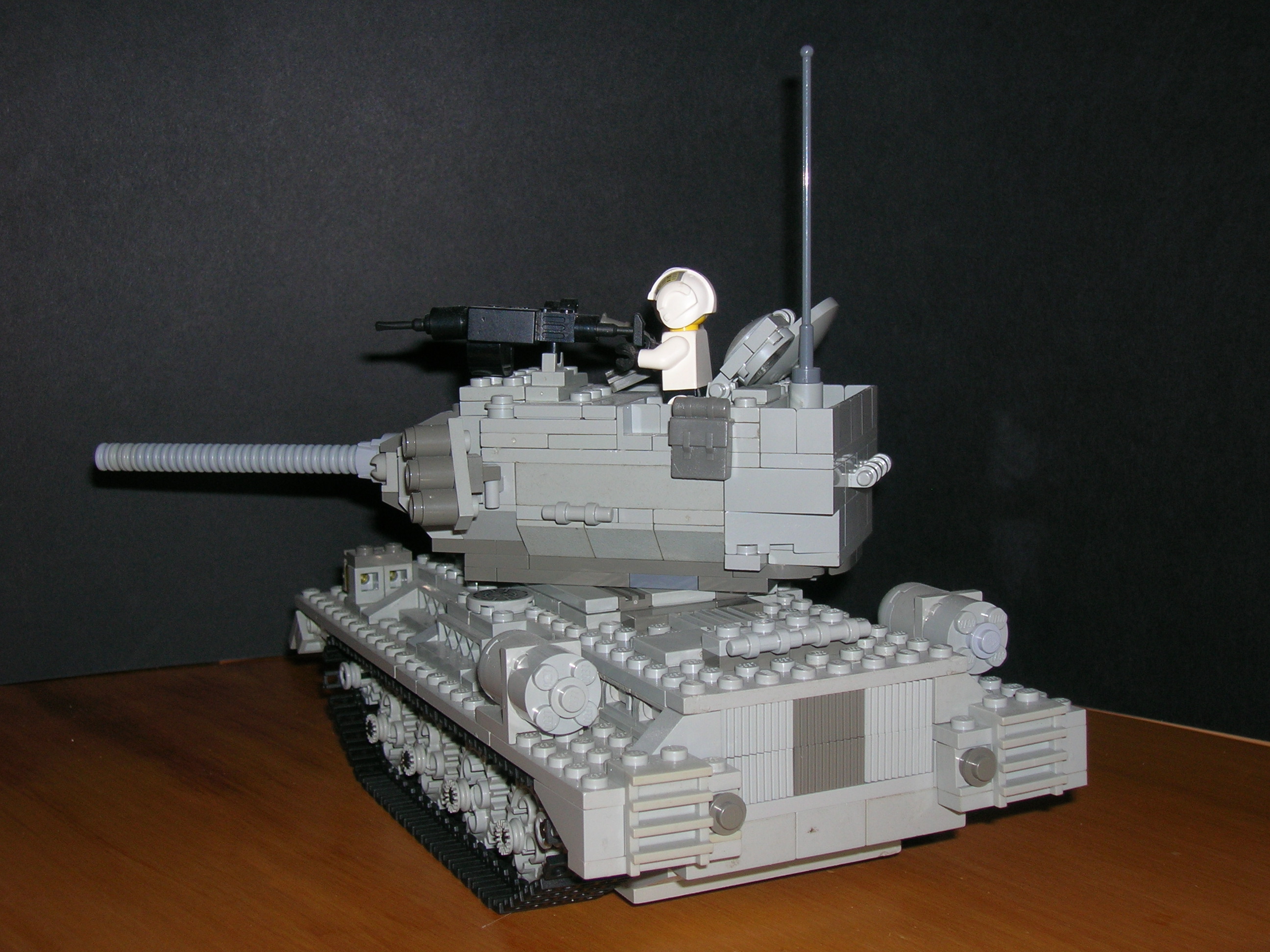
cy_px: 476
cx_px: 635
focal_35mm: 46
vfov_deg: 31.5
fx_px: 1688
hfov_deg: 41.2
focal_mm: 7.7
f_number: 3.2
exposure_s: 1/60.1
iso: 50
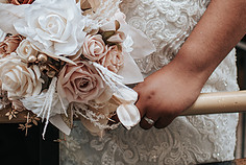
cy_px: 17
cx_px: 79
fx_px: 609
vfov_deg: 15.2
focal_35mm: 89
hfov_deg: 22.7
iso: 450
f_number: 2.8
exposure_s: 1/125
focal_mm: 35
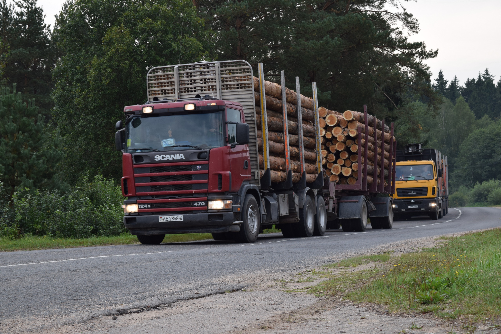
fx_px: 1148
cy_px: 167
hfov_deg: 24.6
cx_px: 250
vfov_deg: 16.6
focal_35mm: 82
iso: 280
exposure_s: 1/250
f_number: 8
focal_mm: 55
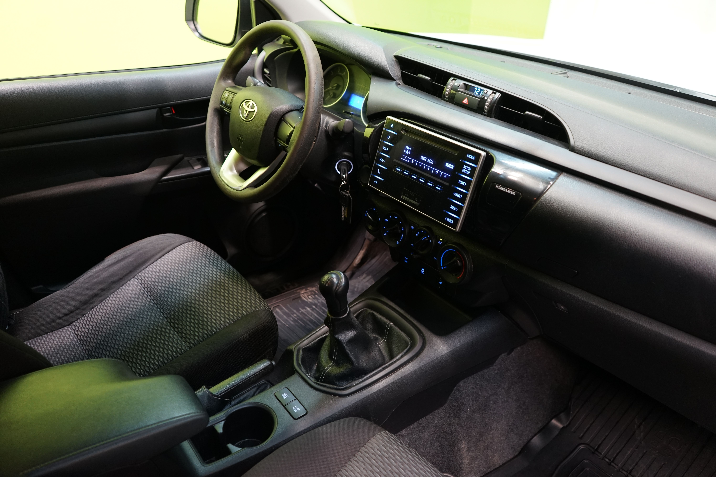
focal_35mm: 28
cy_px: 238
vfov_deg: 46.4
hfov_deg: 65.5
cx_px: 358
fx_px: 557
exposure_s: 1/30
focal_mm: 28
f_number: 3.5
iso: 1000
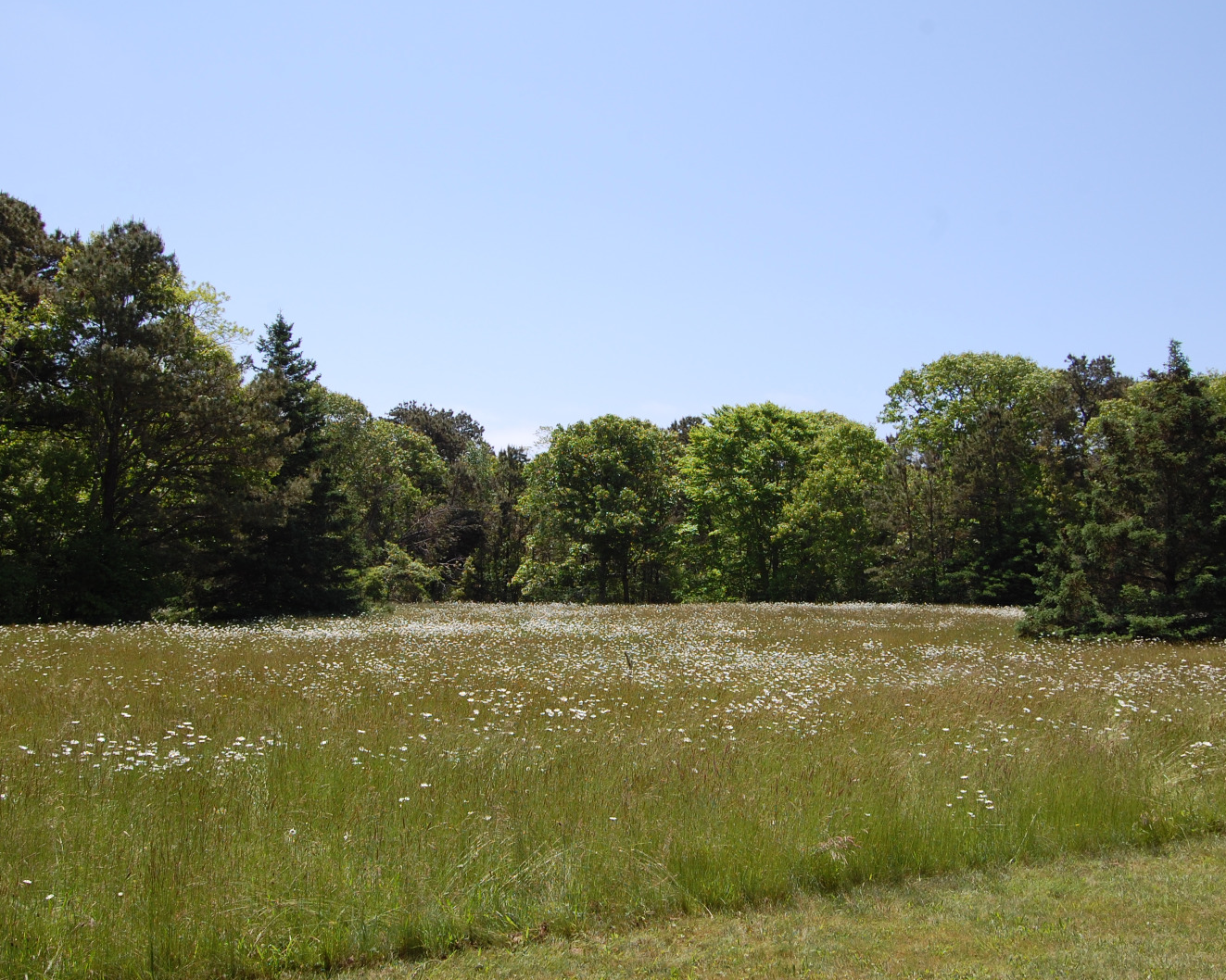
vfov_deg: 39.1
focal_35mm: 38
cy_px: 484
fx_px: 1379
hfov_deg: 47.9
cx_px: 656
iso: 200
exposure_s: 1/320
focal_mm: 22
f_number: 9
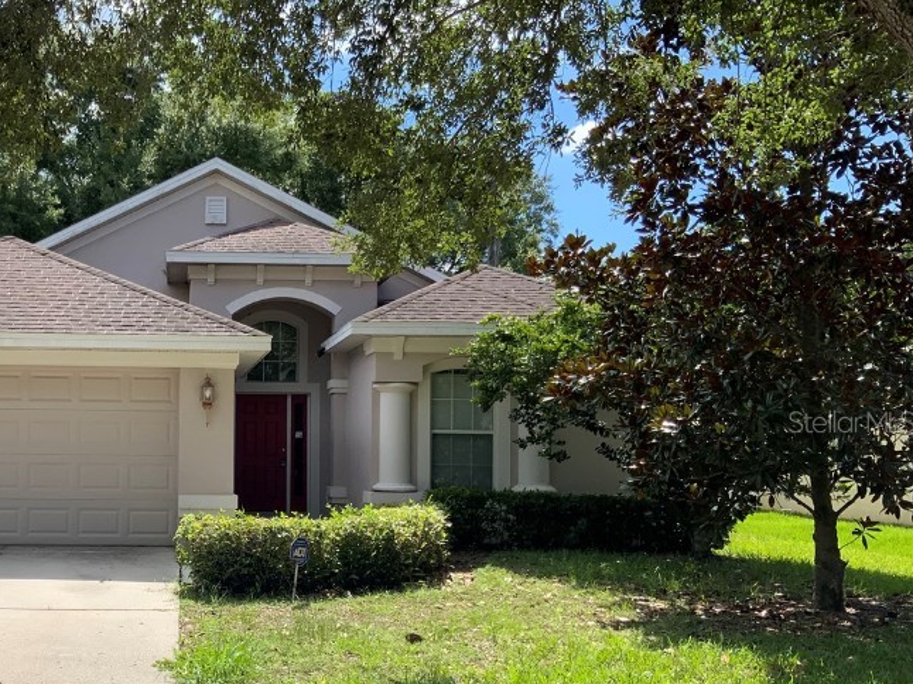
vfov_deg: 31.4
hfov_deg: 39.8
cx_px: 198
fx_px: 1213
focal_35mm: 46
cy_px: 421
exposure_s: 1/1250
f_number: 1.8
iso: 16
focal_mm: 3
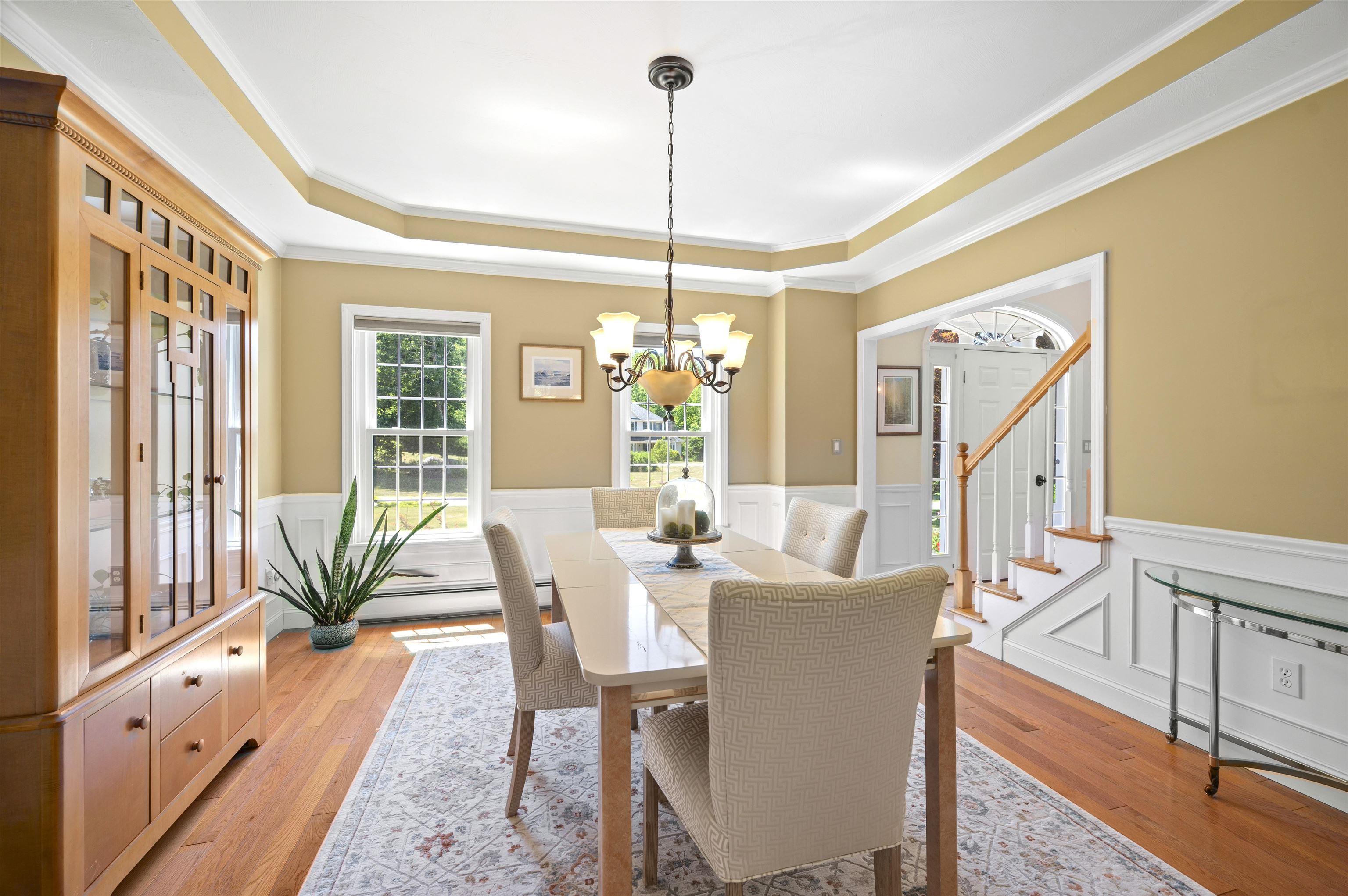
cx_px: 674
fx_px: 561
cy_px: 448
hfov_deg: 100.4
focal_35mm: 15
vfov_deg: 77.2
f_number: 7.1
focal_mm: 15
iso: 250
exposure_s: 1/2
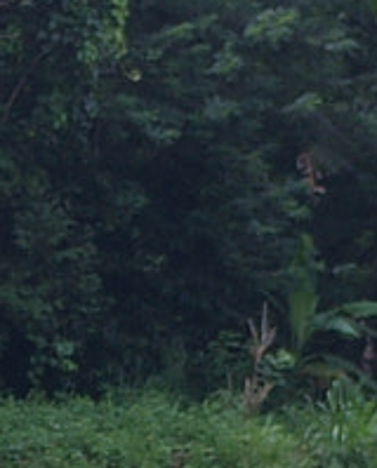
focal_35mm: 621
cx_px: -855
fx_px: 8632
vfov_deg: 3.1
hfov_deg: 2.5
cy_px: 1129
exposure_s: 1/250
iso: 200
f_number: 8
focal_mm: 55
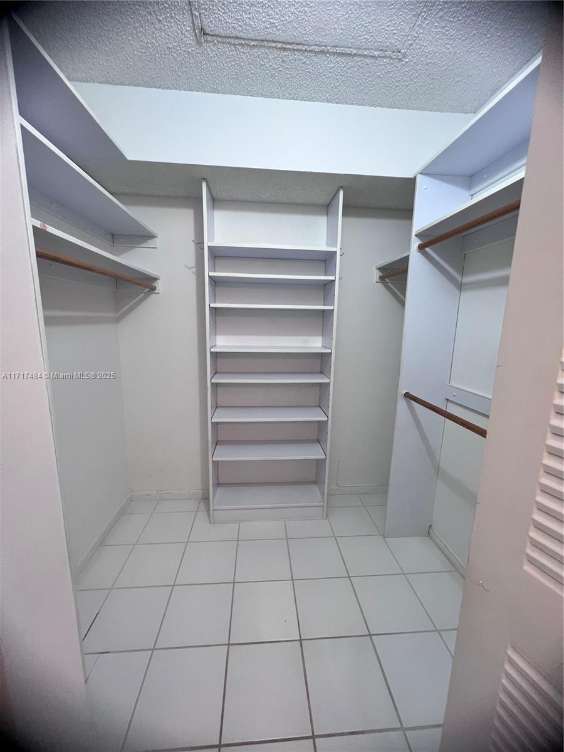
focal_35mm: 13
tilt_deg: -10.7
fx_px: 282
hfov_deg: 89.9
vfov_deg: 106.2
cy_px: 376
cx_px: 282
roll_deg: -0.3
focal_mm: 1.57
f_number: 1.8
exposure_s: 1/120
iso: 160
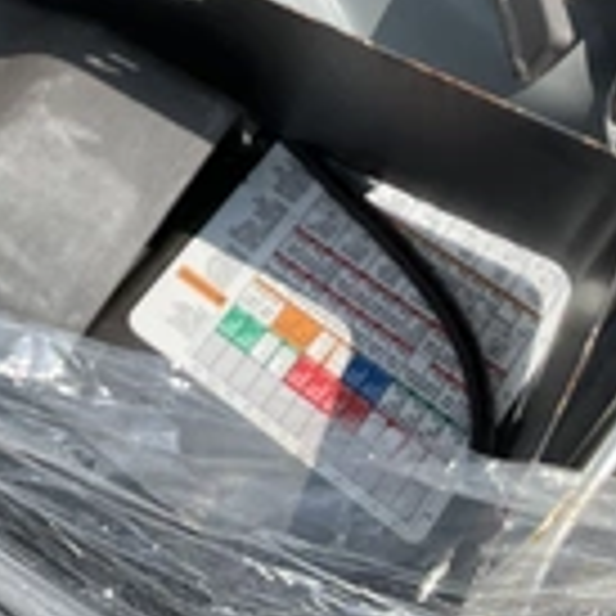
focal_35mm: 75
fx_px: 1510
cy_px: 85
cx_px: 81
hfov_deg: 22.6
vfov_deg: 22.6
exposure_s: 1/2058
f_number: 1.8
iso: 25
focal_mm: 3
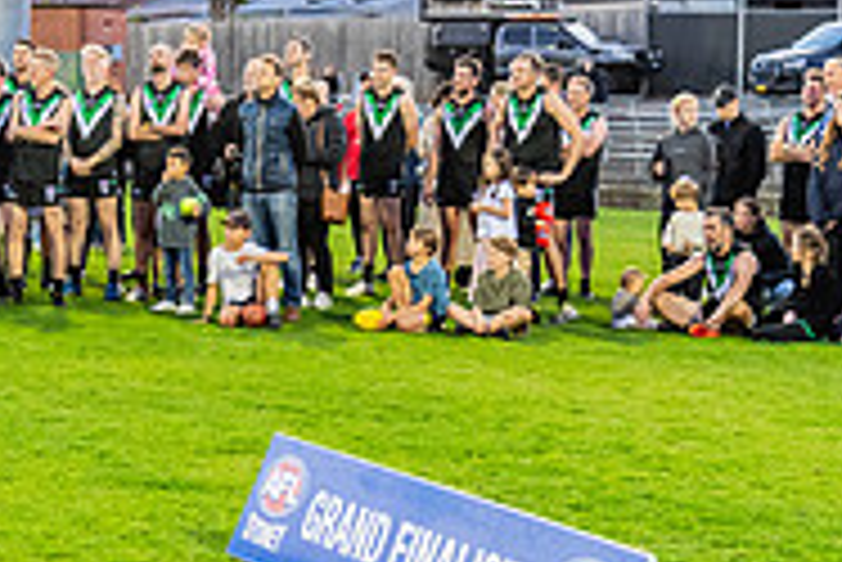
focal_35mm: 118
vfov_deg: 11.6
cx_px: 95
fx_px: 2762
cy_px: 250
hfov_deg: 17.1
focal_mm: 38
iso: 1250
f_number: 4
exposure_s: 1/100
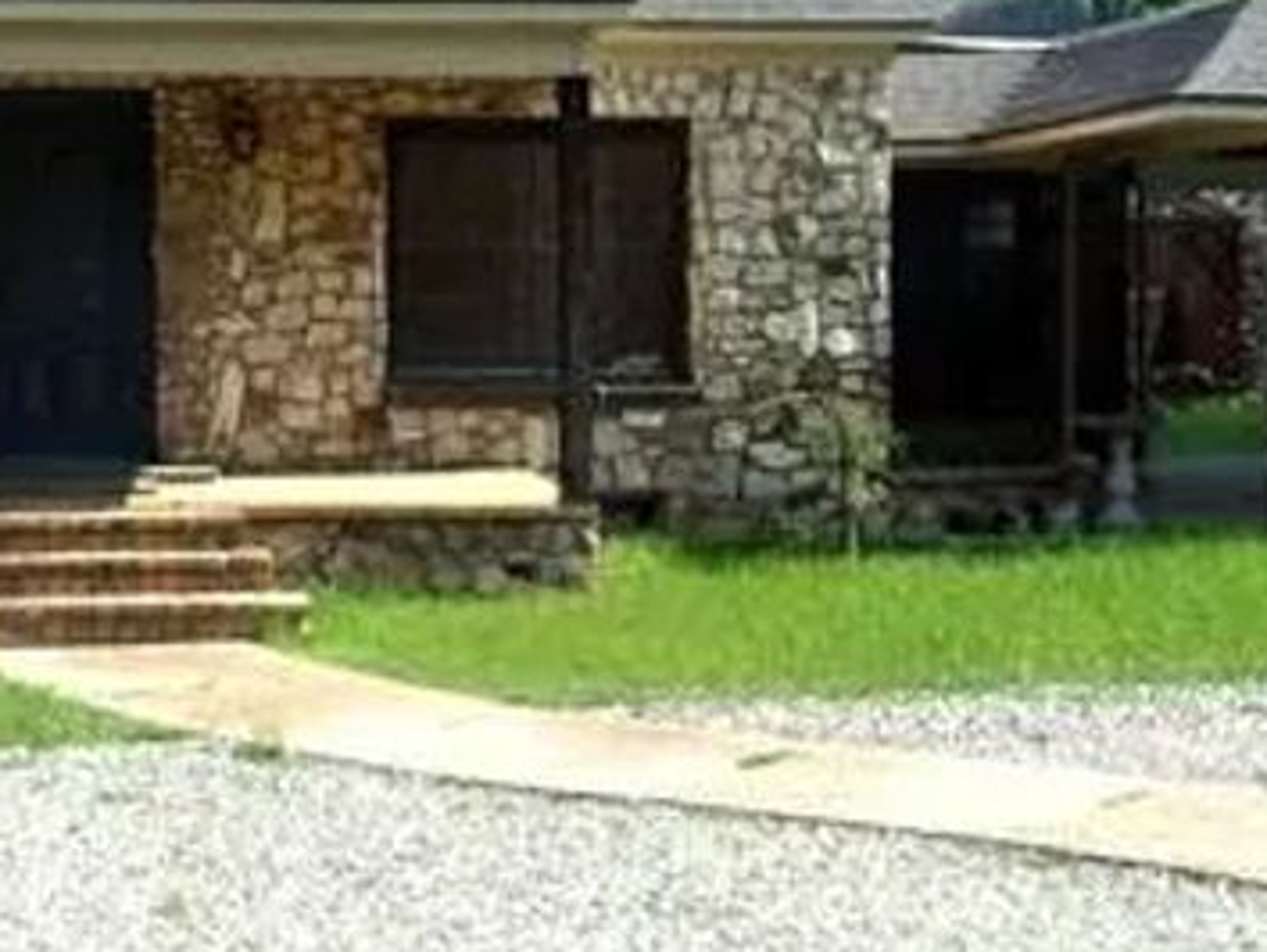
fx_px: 2857
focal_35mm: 78
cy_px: 361
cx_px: 483
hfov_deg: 24.9
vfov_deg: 18.9
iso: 200
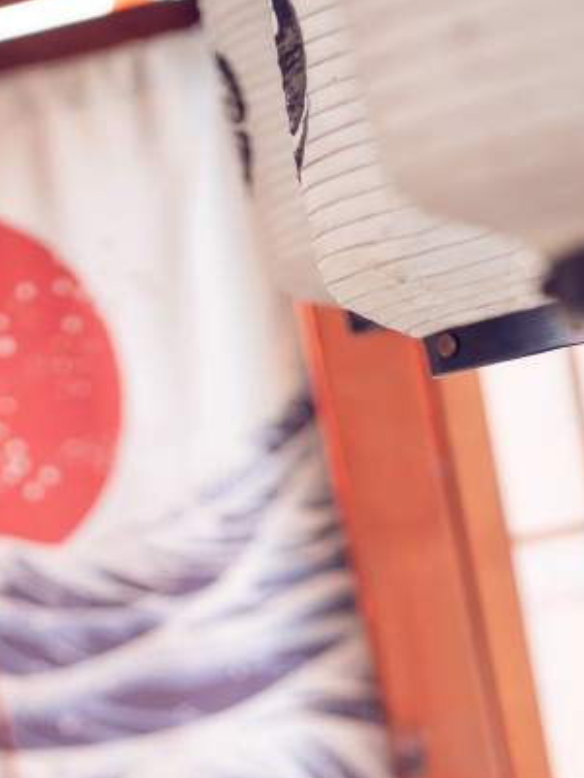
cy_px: 1021
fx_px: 2585
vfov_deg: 16.2
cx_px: 76
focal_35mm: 115
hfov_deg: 12.8
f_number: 1.6
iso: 100
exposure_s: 1/400
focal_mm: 40
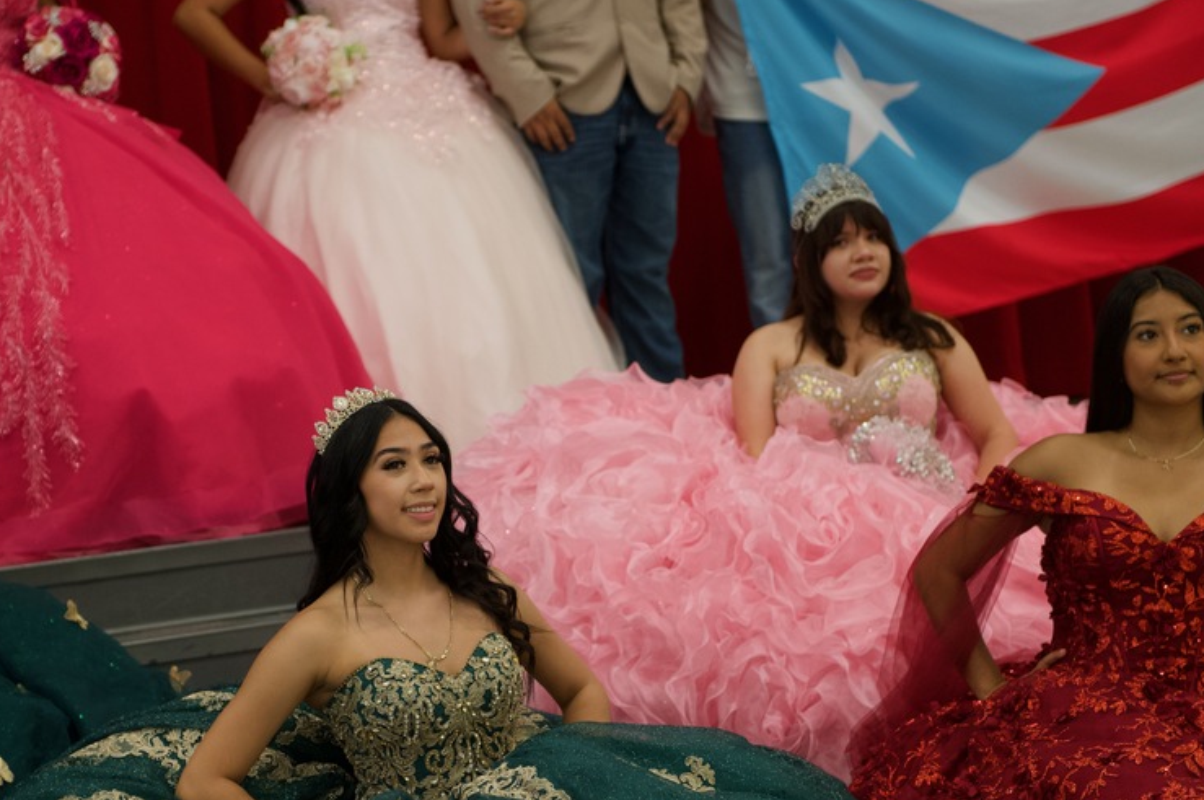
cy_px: 496
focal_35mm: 97
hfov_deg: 21.0
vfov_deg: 14.1
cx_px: 458
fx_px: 3240
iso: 1600
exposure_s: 1/400
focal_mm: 70
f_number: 2.8
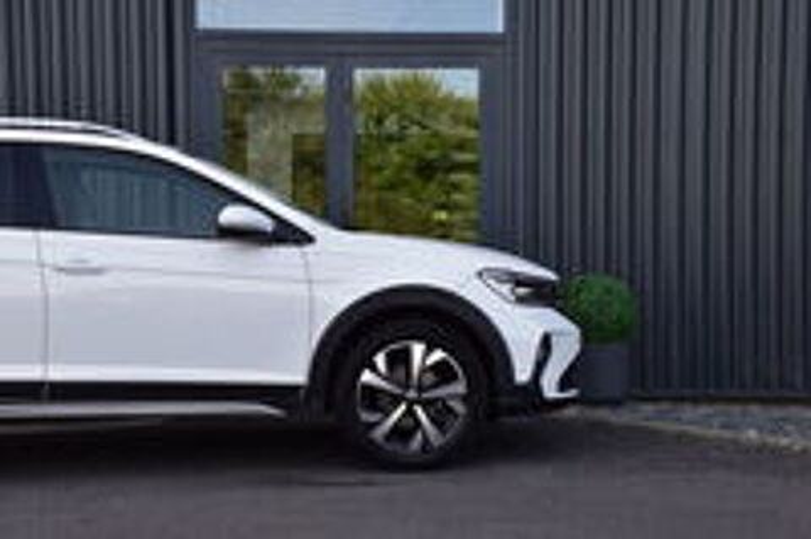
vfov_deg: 20.1
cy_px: 270
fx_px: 1519
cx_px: 406
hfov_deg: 29.9
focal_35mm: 68
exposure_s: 1/160
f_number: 9
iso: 400
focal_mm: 45
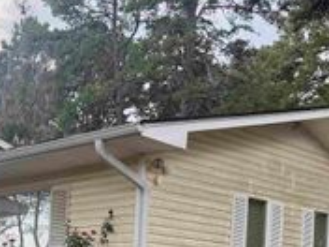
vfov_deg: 20.2
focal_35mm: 68
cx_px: -7
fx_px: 646
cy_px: 302
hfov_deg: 26.8
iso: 100
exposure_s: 1/878
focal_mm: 6.76
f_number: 1.78
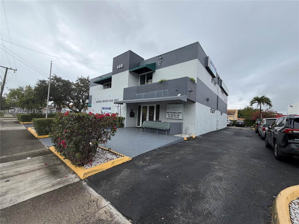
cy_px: 112
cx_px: 150
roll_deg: -2.8
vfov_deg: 85.7
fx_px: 121
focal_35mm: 14
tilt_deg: +2.8
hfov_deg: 102.1
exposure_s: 1/502
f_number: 2.2
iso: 40
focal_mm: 2.22
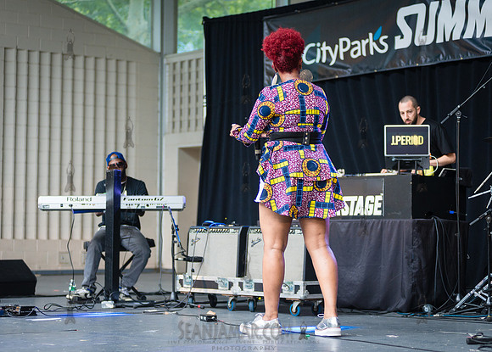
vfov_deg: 17.1
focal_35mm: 84
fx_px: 1173
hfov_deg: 23.7
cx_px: 228
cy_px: 176
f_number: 2.8
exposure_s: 1/800
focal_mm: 80
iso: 1000
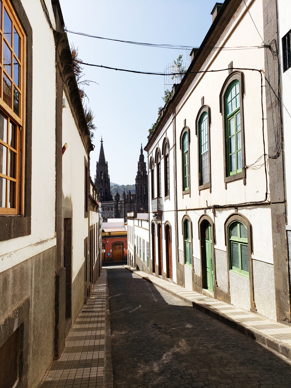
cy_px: 194
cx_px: 146
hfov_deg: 53.1
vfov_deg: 67.3
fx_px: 291
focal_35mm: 26
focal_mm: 4.3
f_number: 2.4
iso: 50
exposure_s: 1/1764
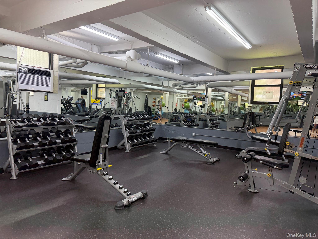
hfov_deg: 71.6
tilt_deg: -1.0
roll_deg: -0.4
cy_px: 120
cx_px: 159
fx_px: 220
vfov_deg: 56.8
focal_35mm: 24
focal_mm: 6.76
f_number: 1.78
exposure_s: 1/120
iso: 200
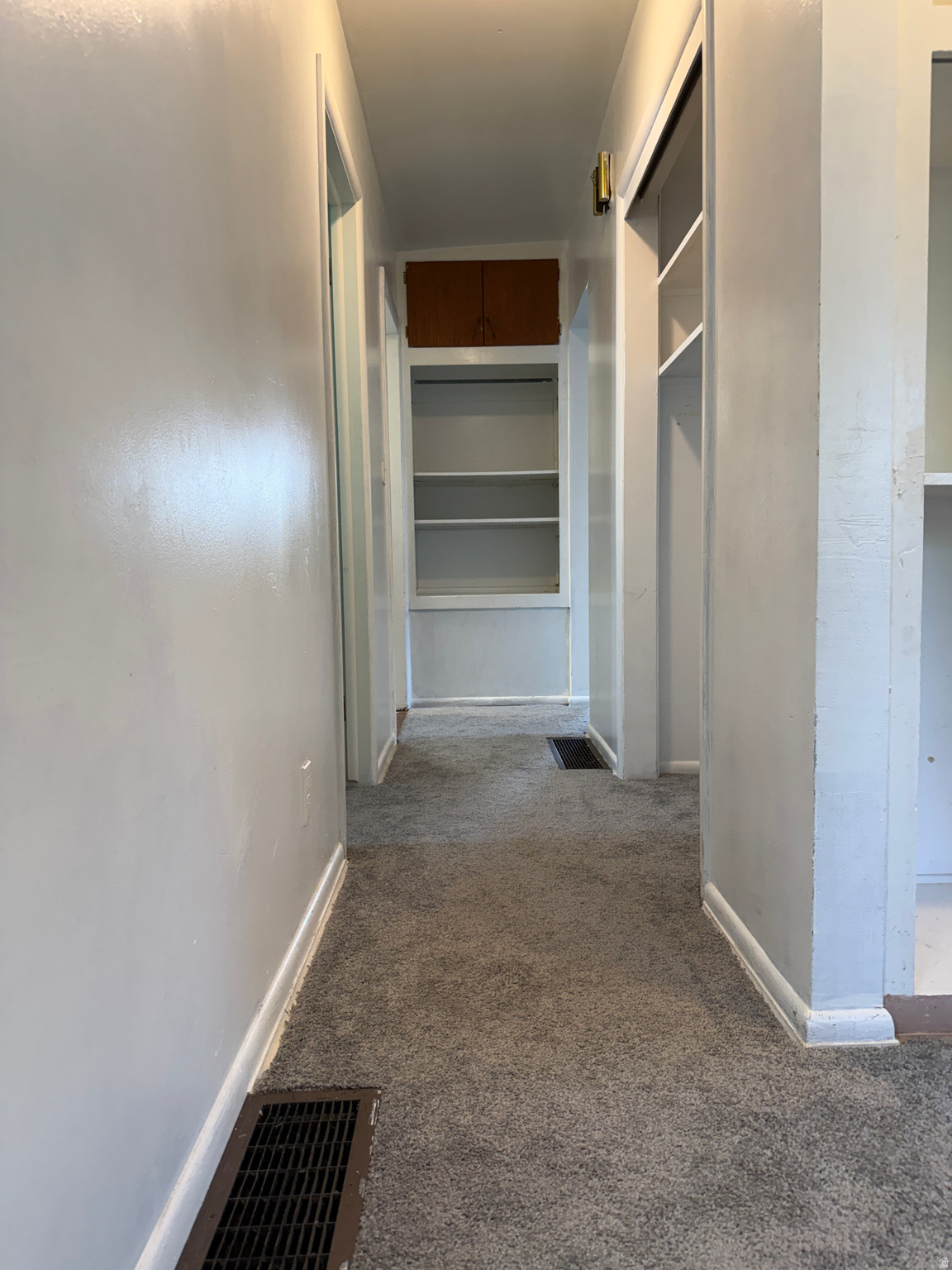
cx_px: 476
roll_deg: +0.7
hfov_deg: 56.8
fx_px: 880
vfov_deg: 71.6
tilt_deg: -3.1
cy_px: 635
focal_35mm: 24
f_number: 1.78
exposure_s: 1/120
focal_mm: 6.76
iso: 160
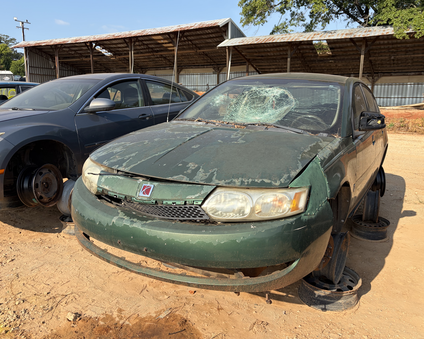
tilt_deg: -9.5
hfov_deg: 62.2
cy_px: 165
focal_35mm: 28
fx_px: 351
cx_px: 224
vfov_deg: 51.5
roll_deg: -0.3
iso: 50
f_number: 1.6
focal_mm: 5.96
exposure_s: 1/2538
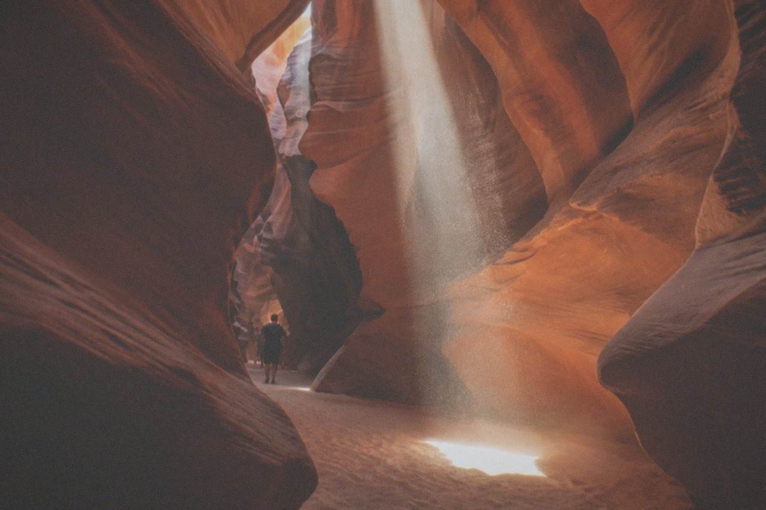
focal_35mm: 47
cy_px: 255
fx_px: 1000
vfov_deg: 28.6
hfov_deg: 41.9
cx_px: 383
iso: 500
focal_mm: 47
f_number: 4.5
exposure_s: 1/1600
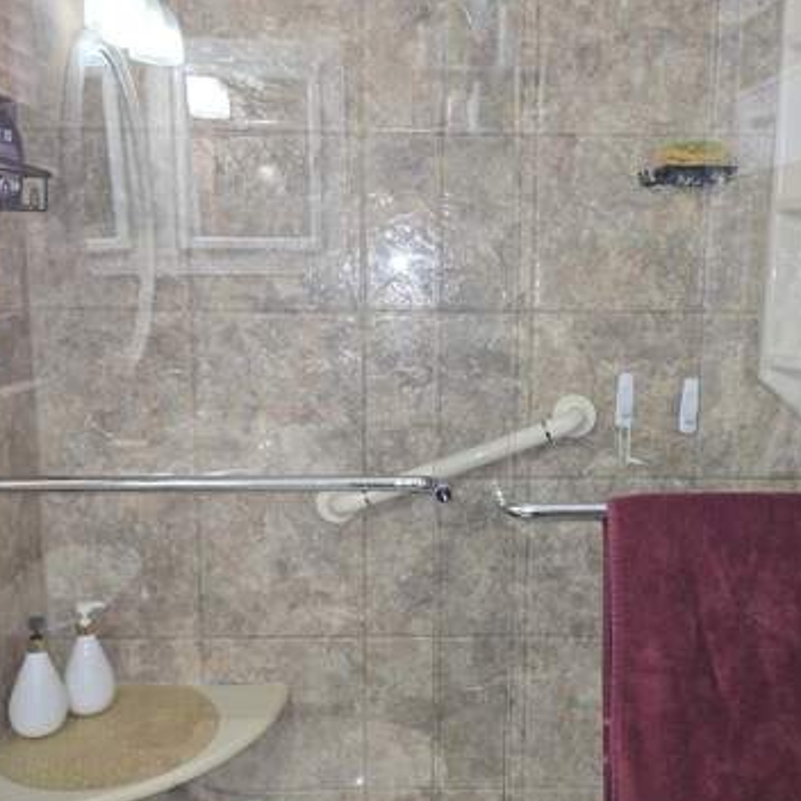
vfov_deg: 44.9
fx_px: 969
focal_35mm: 37
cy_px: 430
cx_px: 448
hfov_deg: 44.8
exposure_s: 1/24
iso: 100
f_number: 1.7
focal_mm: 6.3
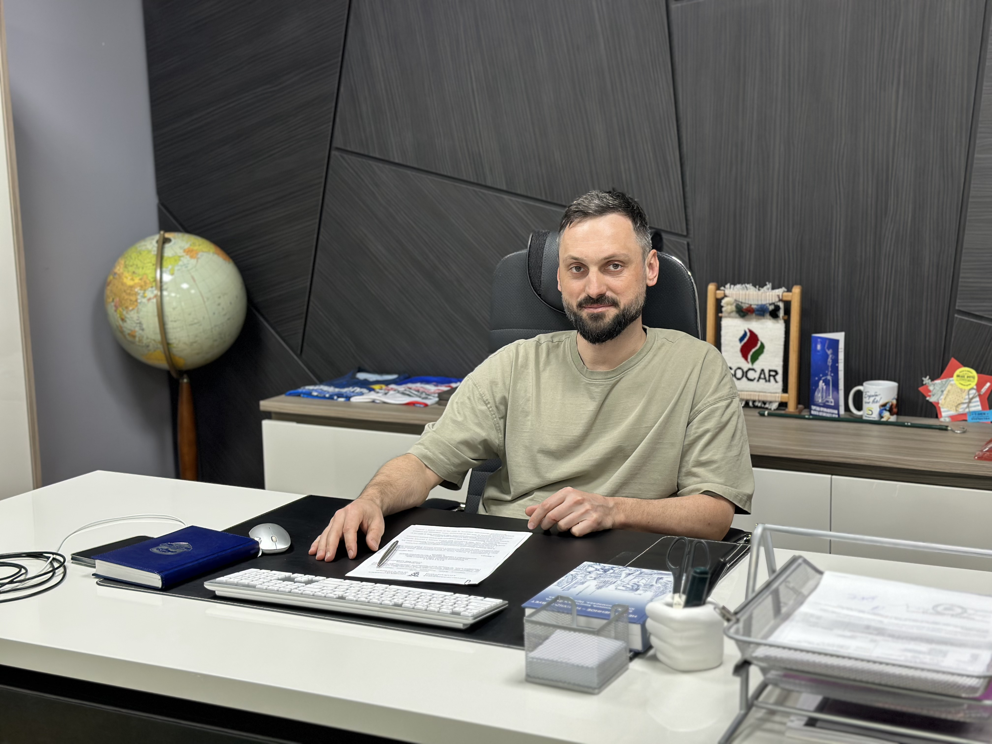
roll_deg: +1.5
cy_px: 372
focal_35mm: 48
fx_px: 1376
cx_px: 496
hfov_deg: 39.7
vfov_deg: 30.3
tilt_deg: -9.0
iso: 80
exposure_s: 1/50
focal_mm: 6.86
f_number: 1.78
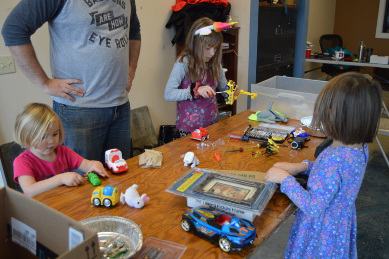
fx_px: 324
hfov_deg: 62.0
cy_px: 130
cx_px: 194
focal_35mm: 30
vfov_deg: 43.6
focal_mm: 20
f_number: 3.5
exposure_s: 1/100
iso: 400
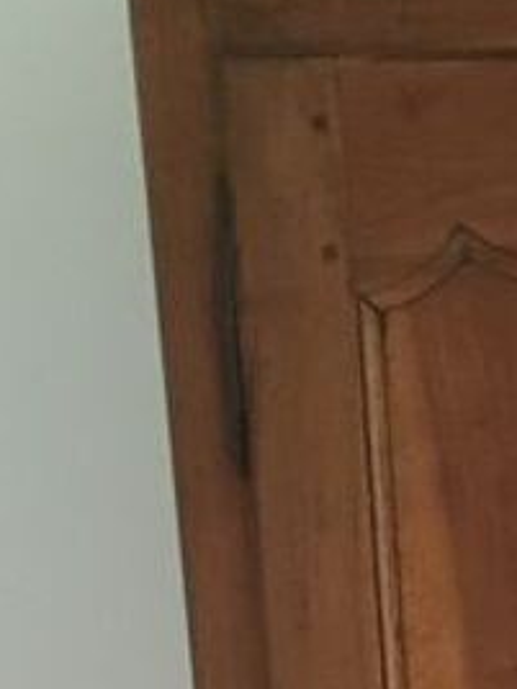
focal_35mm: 144
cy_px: 1109
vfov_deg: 12.8
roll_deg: +2.0
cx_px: 1111
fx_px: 2868
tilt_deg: -12.5
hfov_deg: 9.5
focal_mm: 4.15
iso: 250
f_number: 2.2
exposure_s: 1/17
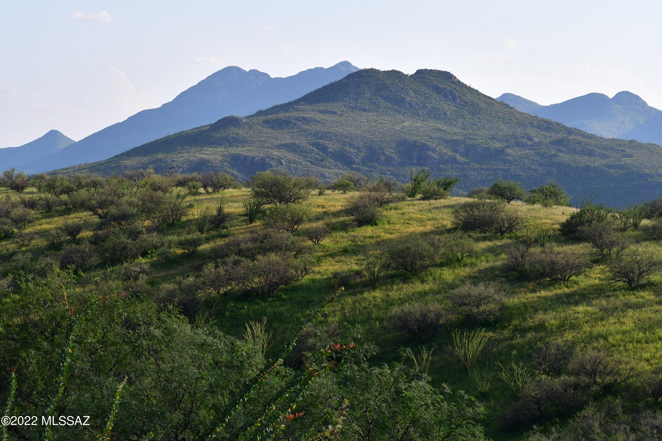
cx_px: 331
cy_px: 220
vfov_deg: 11.4
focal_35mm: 120
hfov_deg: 17.1
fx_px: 2206
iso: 800
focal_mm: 80
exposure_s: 1/800
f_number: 13
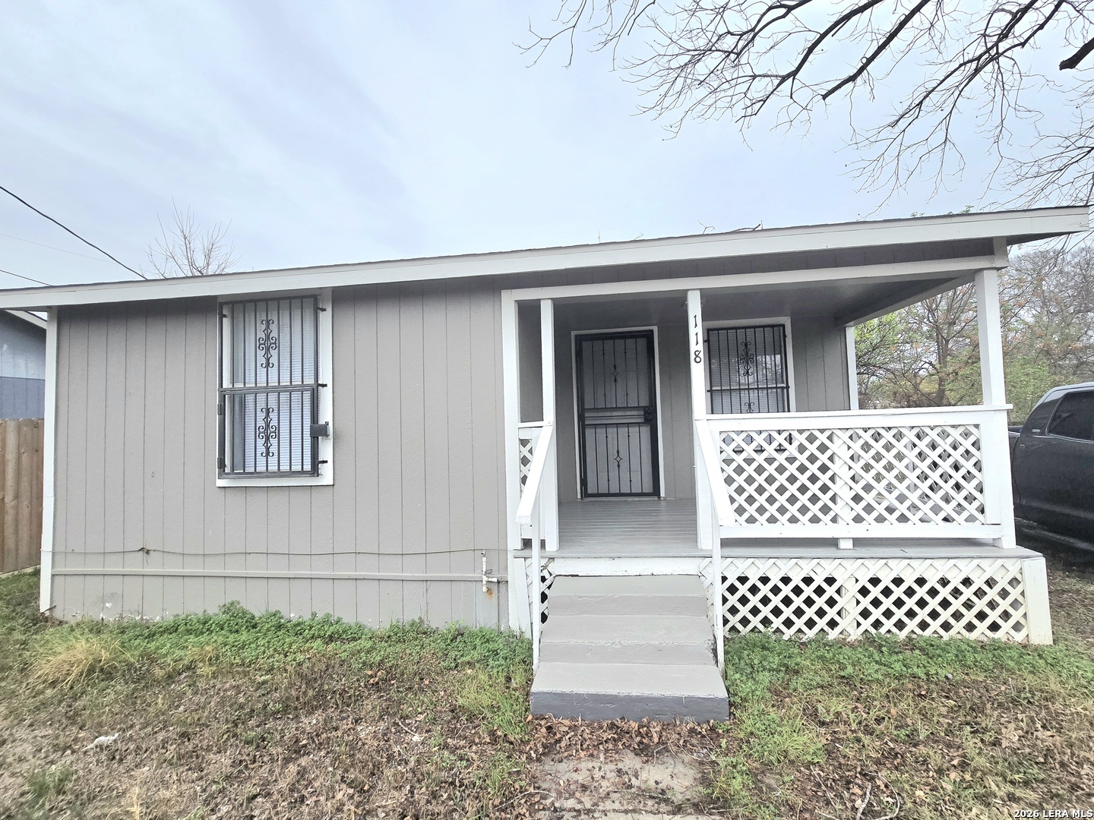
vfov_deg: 89.9
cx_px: 547
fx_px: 411
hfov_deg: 106.2
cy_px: 410
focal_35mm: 13
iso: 80
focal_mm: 2.2
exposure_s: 1/769
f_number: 2.2
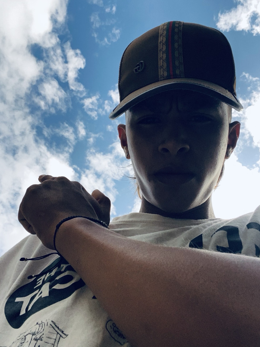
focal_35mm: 32
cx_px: 130
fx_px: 320
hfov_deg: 44.2
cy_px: 168
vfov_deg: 56.8
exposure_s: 1/2070
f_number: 2.2
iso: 40
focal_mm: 2.71
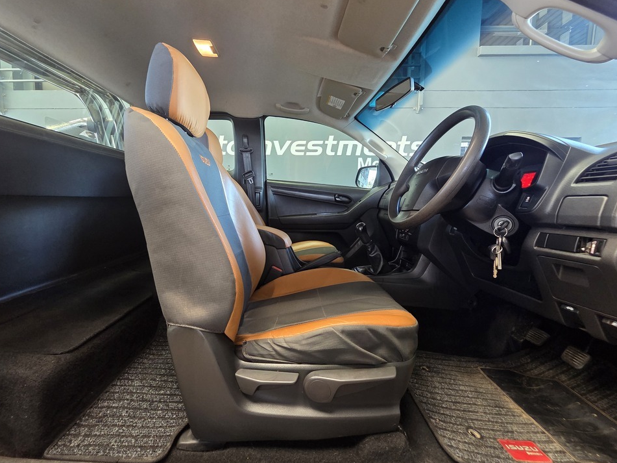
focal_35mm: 14
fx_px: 250
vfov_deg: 85.6
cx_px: 291
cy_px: 225
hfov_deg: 102.0
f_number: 2.2
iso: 400
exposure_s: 1/50
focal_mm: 2.2
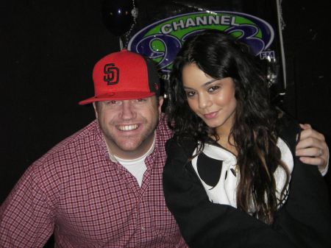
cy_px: 124
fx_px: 688
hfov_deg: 27.0
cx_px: 166
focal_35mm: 72
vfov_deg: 20.4
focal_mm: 12
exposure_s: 1/50
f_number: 3.8
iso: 160
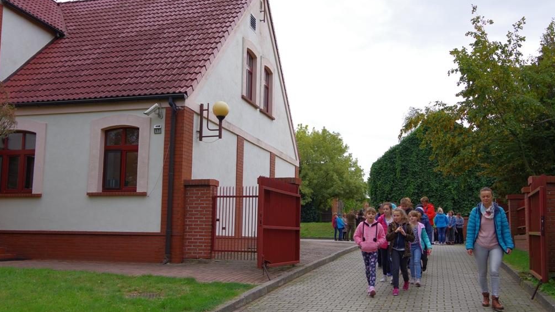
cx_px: 278
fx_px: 486
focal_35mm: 33
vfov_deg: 35.6
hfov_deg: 59.5
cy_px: 175
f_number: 8
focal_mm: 21
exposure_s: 1/125
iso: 100
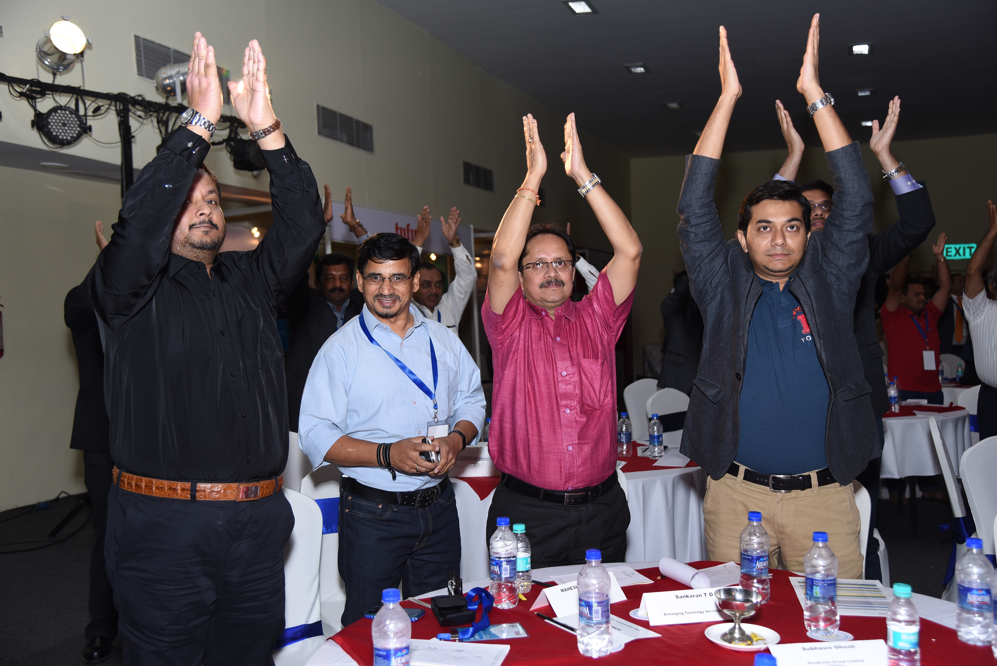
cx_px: 498
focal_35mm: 38
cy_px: 333
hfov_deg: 50.7
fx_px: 1053
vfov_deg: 35.1
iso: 500
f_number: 4.5
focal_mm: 38
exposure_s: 1/160
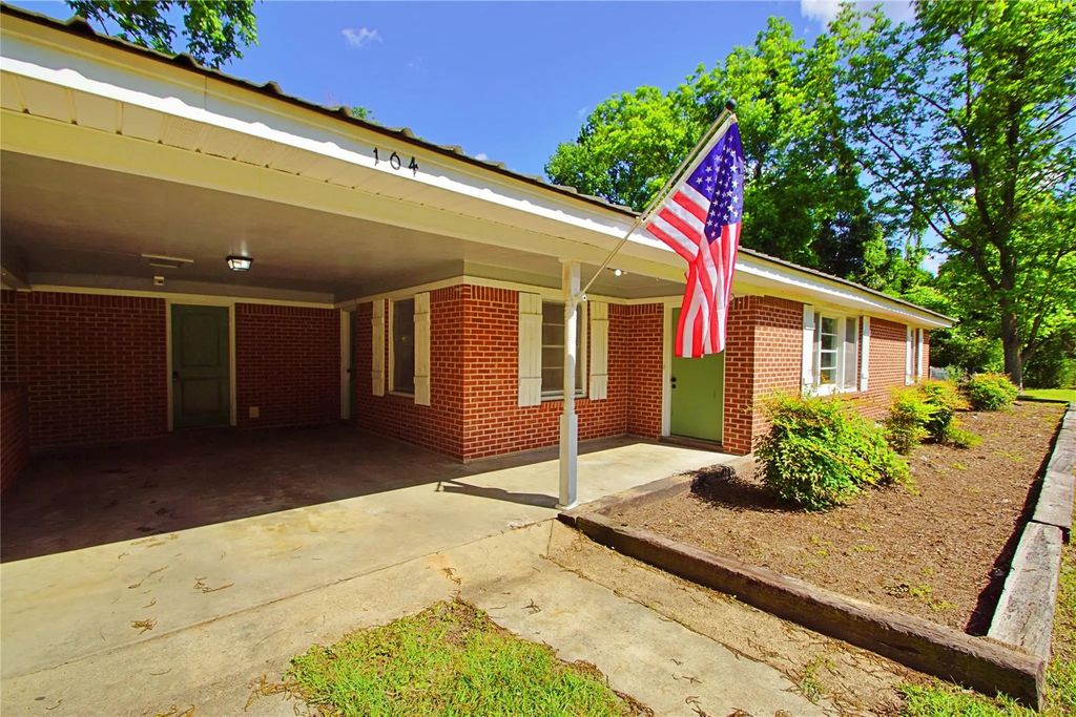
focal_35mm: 15
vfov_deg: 77.3
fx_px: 448
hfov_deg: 100.4
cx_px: 538
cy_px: 358
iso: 100
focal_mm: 10
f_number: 10
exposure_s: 1/160
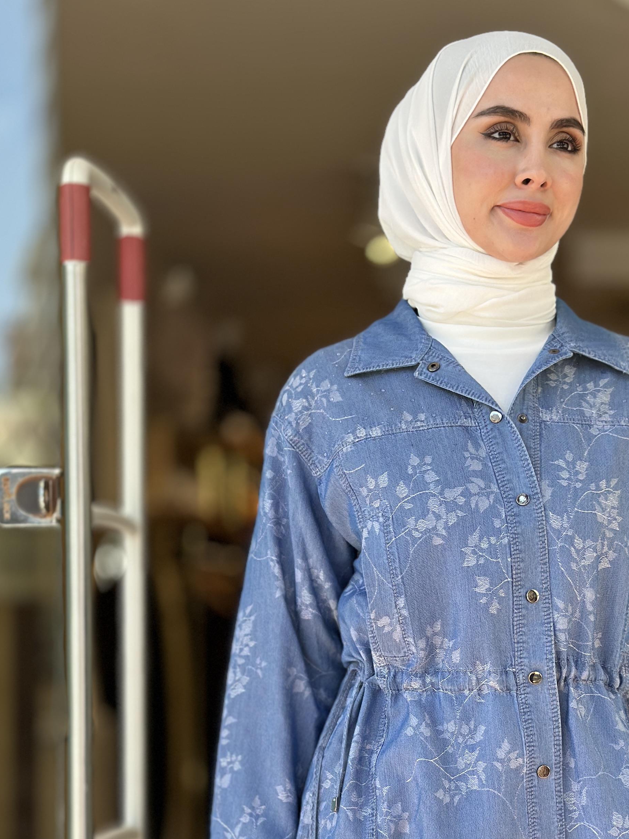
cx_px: 483
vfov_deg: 24.4
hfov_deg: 18.5
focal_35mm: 79
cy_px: 630
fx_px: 1914
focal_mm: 6.86
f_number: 1.78
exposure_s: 1/604
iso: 80
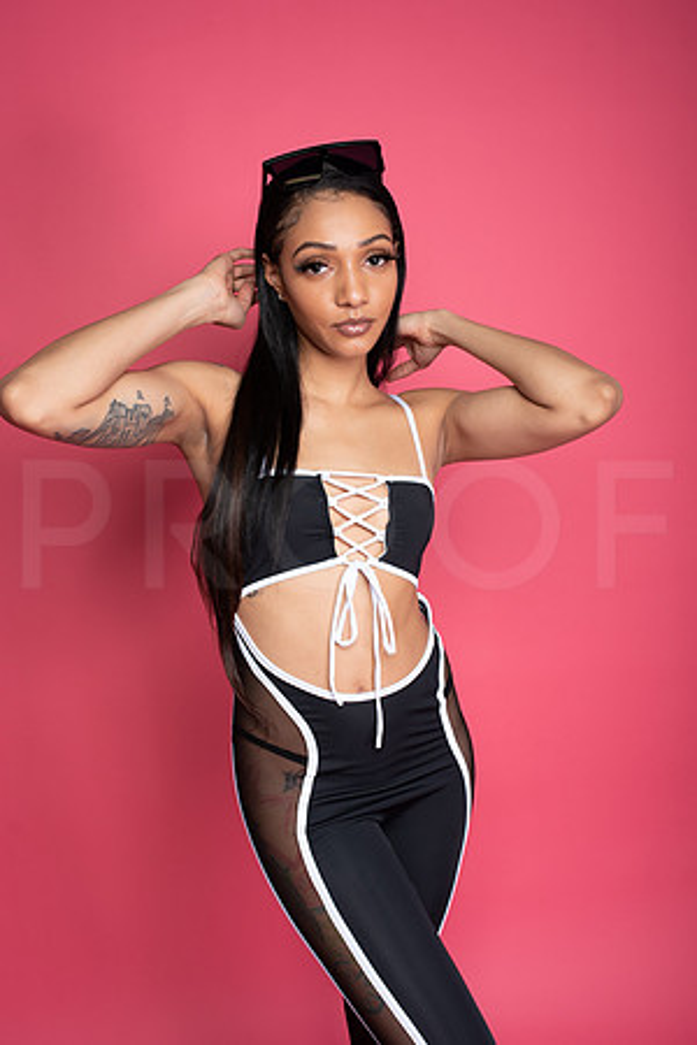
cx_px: 348
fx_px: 1016
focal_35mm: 35
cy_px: 522
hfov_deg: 37.9
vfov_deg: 54.4
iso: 160
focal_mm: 35
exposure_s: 1/200
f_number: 5.6
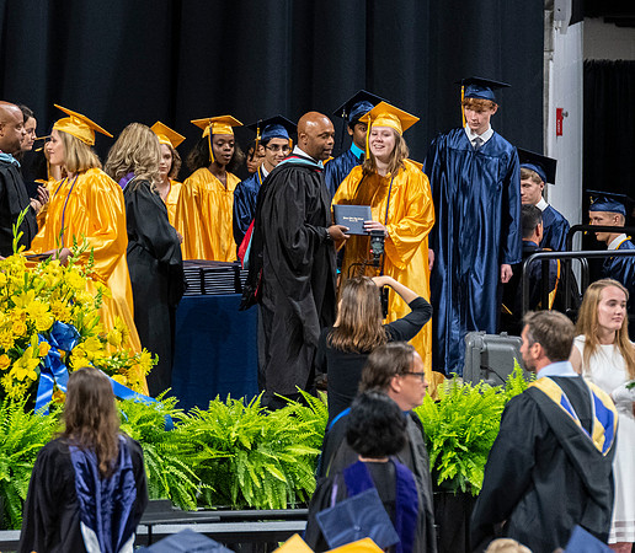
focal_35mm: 400
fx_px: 7791
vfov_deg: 4.1
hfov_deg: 4.7
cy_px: 242
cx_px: 210
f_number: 4
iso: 2000
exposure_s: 1/200
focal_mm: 190
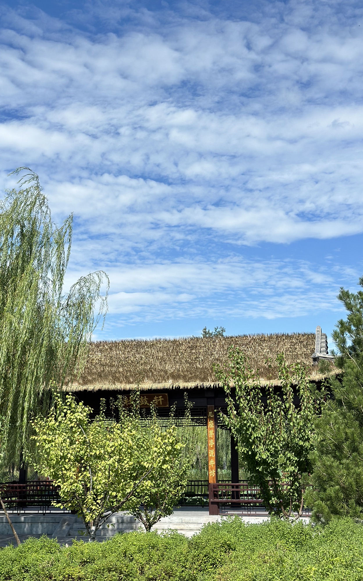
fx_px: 807
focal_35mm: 51
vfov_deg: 39.6
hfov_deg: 25.3
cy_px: 291
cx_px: 162
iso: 80
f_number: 1.78
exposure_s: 1/5882
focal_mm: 6.86
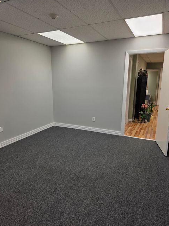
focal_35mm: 24
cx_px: 87
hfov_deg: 56.8
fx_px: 156
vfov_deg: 71.6
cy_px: 116
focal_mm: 6.3
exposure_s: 1/120
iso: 50
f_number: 1.7
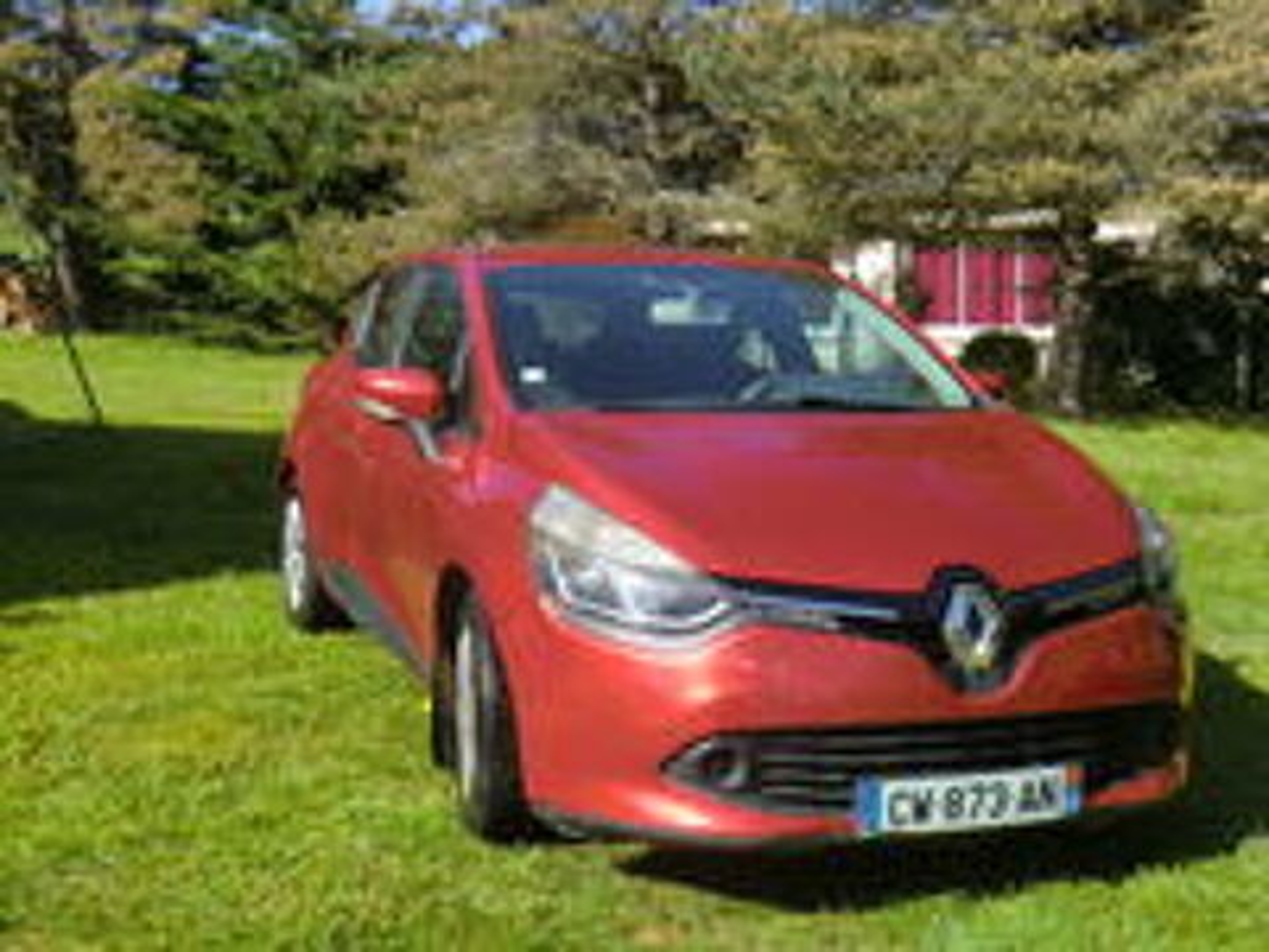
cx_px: 634
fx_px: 1723
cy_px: 476
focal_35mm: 47
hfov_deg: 40.4
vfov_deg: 30.9
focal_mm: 8.4
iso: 64
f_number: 4
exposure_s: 1/320
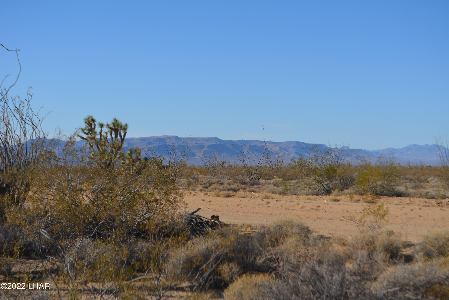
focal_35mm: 69
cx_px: 224
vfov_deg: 19.8
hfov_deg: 29.2
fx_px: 861
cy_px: 150
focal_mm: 46
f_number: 7.1
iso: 400
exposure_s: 1/1600
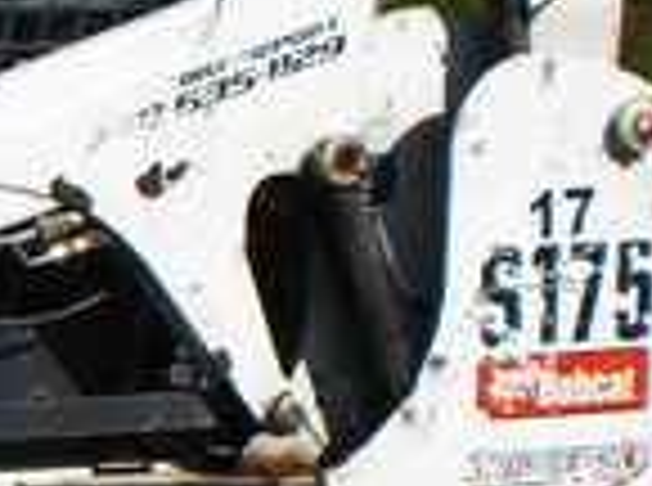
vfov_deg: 10.3
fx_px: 2687
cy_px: 450
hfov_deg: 12.9
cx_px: -405
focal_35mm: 143
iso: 64
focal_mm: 6.3
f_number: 5.6
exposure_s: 1/640
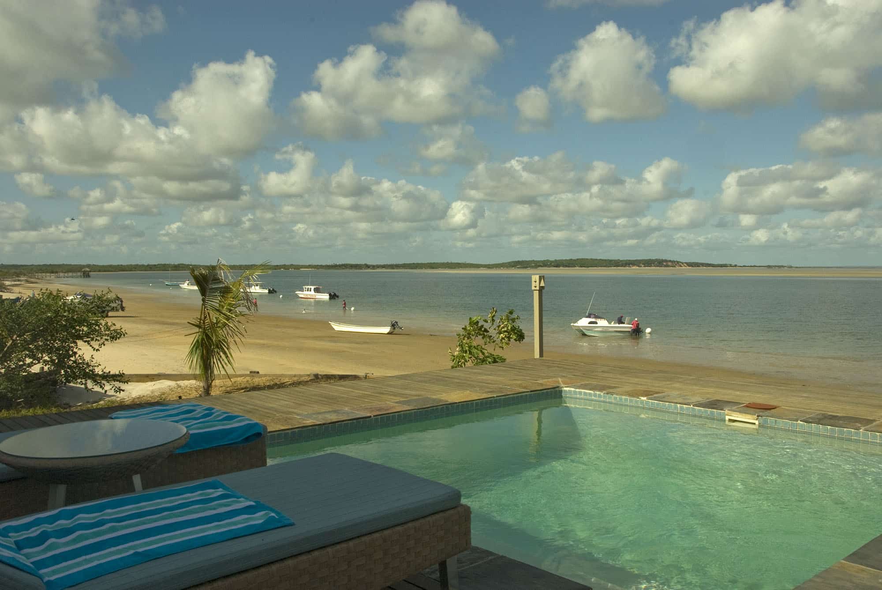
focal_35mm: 30
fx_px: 736
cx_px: 441
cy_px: 295
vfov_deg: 43.7
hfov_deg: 61.9
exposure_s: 1/250
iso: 200
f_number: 16
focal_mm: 20
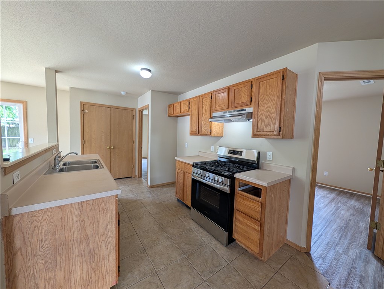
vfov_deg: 94.6
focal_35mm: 12
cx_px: 192
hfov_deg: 110.5
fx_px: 133
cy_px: 144
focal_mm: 2.02
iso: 63
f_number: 1.7
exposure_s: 1/60
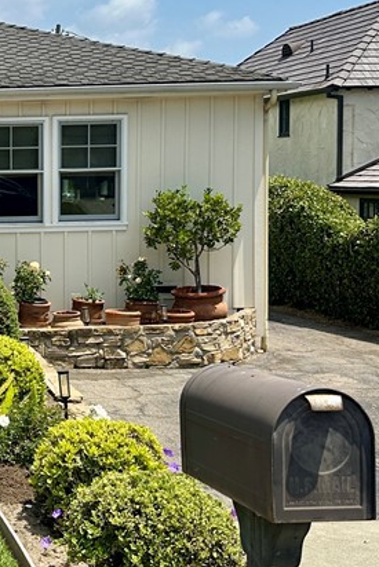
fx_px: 978
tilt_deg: -3.8
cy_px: 239
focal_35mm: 62
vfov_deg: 32.3
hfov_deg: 19.7
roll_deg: +1.7
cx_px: -147
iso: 80
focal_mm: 6.86
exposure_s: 1/5525
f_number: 1.78
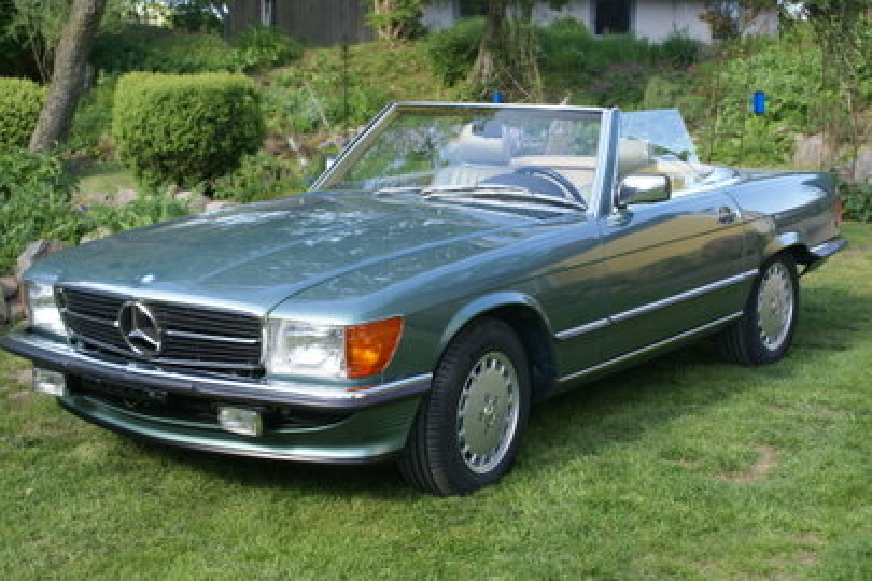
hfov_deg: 33.4
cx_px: 436
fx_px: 1453
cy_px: 290
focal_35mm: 60
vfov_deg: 22.6
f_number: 6.3
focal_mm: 40
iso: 100
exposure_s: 1/80
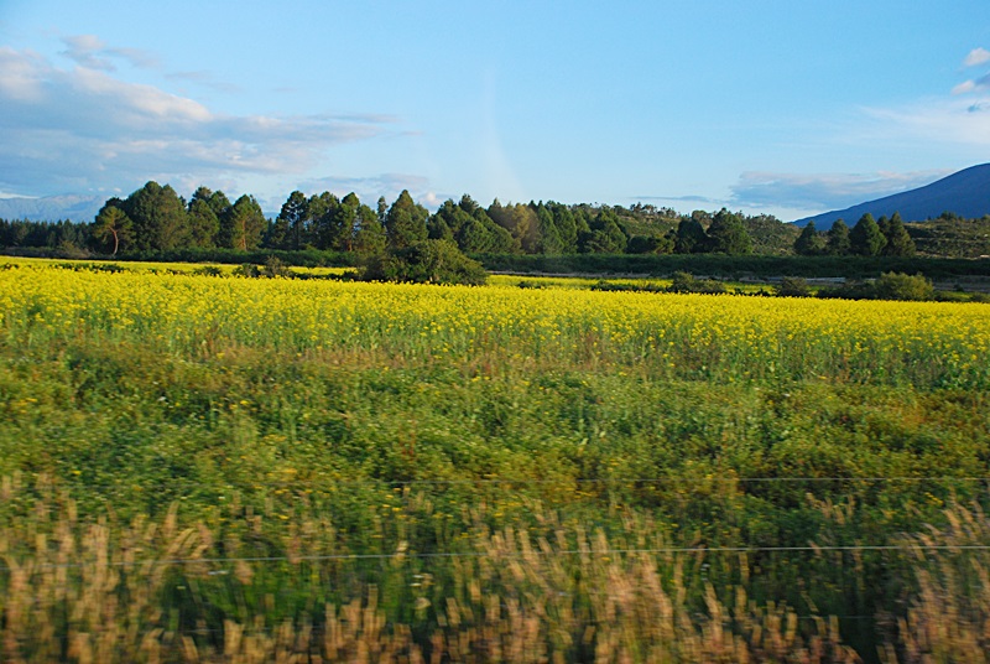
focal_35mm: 42
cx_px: 495
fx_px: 1157
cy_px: 332
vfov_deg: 32.0
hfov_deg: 46.3
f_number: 5.6
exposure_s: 1/400
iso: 400
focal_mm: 28
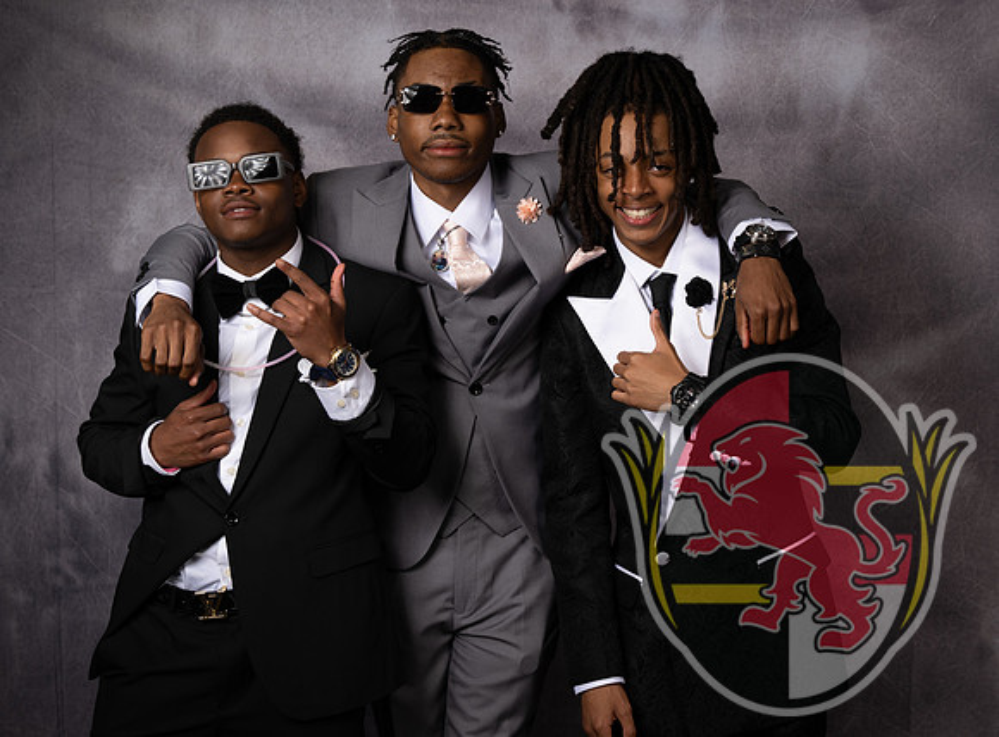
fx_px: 1752
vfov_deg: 23.7
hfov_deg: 31.8
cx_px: 581
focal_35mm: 61
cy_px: 324
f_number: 4.5
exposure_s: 1/320
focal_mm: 49
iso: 50
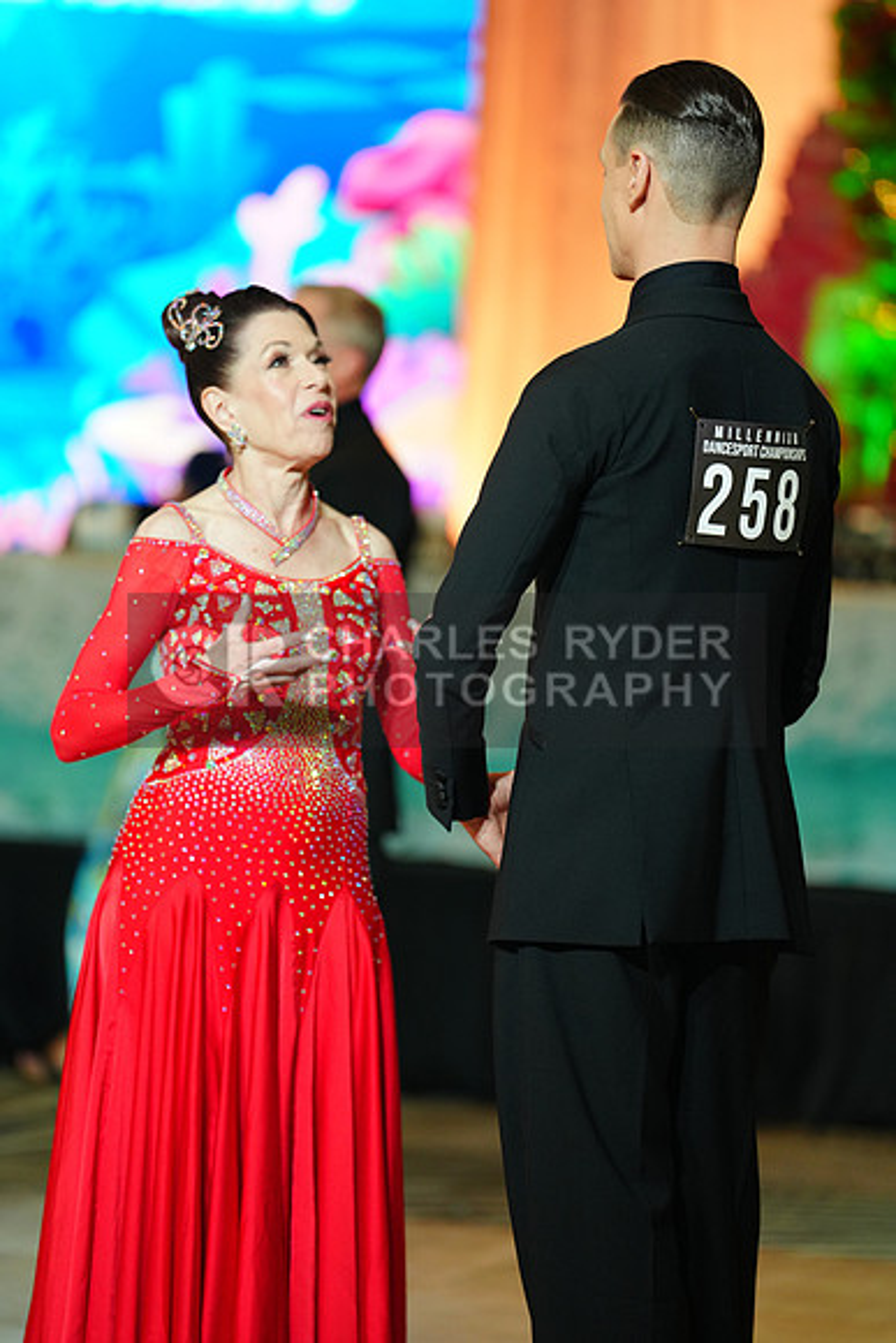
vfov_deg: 10.3
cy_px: 672
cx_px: 448
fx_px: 7462
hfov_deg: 6.9
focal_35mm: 200
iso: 1600
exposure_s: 1/400
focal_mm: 200
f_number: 2.8
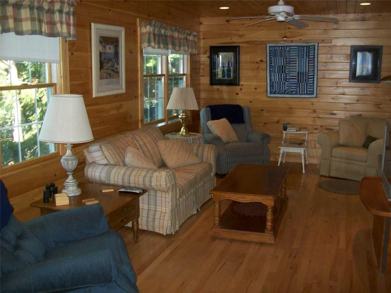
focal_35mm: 36
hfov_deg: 51.4
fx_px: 407
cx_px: 196
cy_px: 146
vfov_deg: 39.7
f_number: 2.7
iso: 200
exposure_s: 1/64
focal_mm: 6
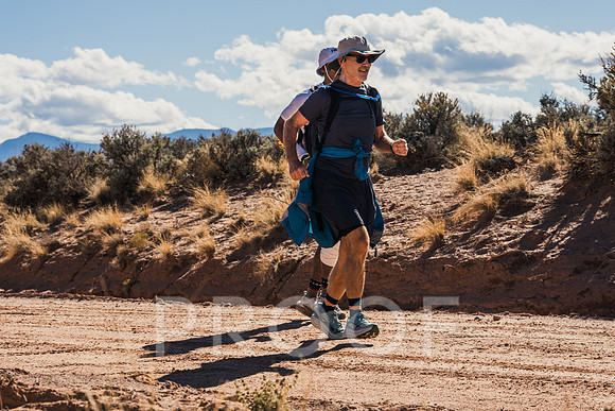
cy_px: 206
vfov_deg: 12.4
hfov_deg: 18.5
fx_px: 1893
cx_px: 308
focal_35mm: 111
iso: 100
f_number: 10
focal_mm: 108
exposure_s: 1/400
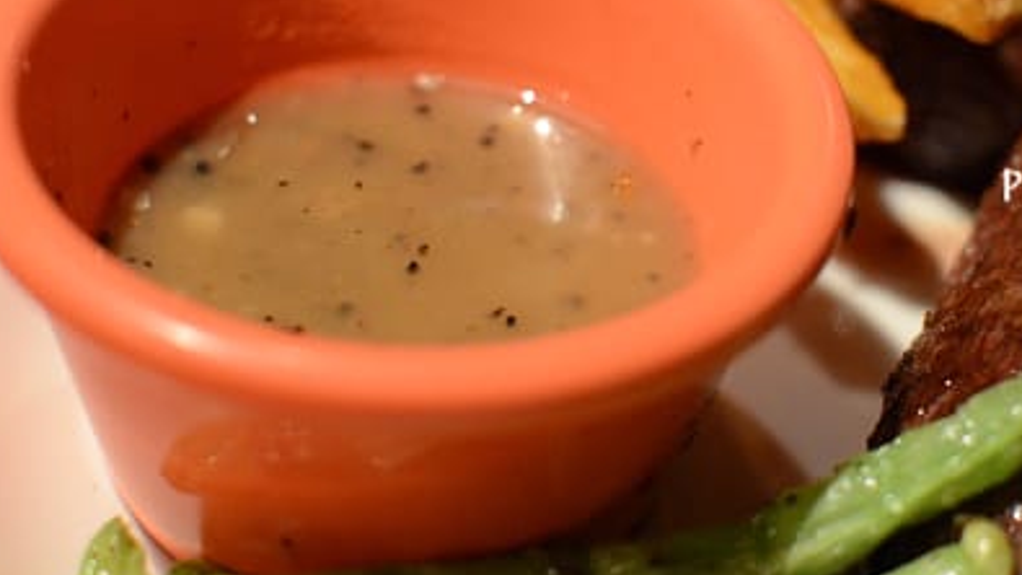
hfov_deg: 24.5
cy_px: 100
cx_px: 571
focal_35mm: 87
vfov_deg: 13.8
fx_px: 2352
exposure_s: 1/60
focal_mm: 35
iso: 2000
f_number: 3.2
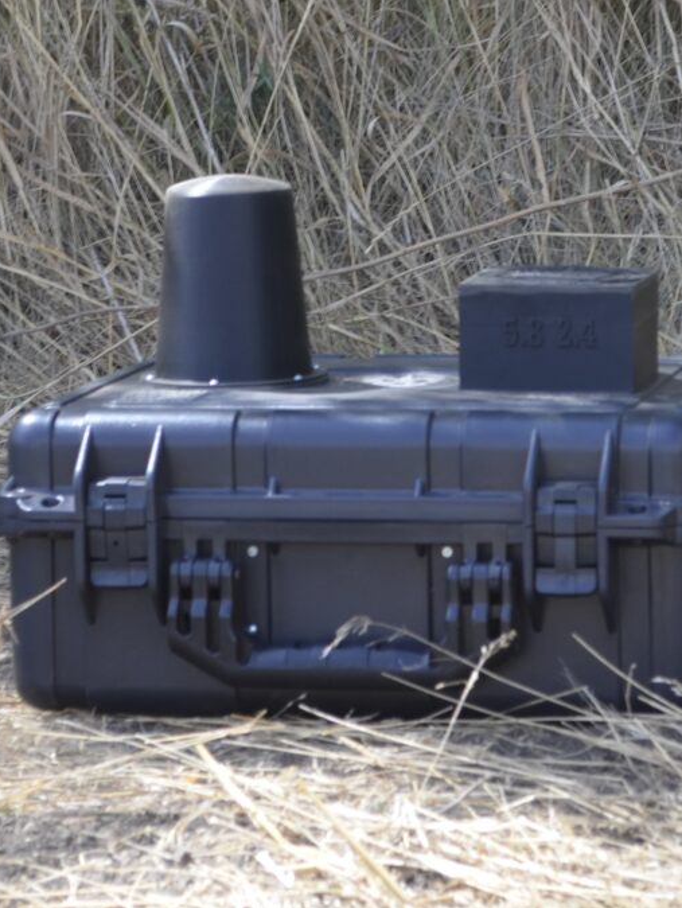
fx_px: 2519
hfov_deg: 15.4
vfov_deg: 20.4
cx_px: 381
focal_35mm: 96
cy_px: 455
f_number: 7.1
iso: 200
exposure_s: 1/200
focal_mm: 44
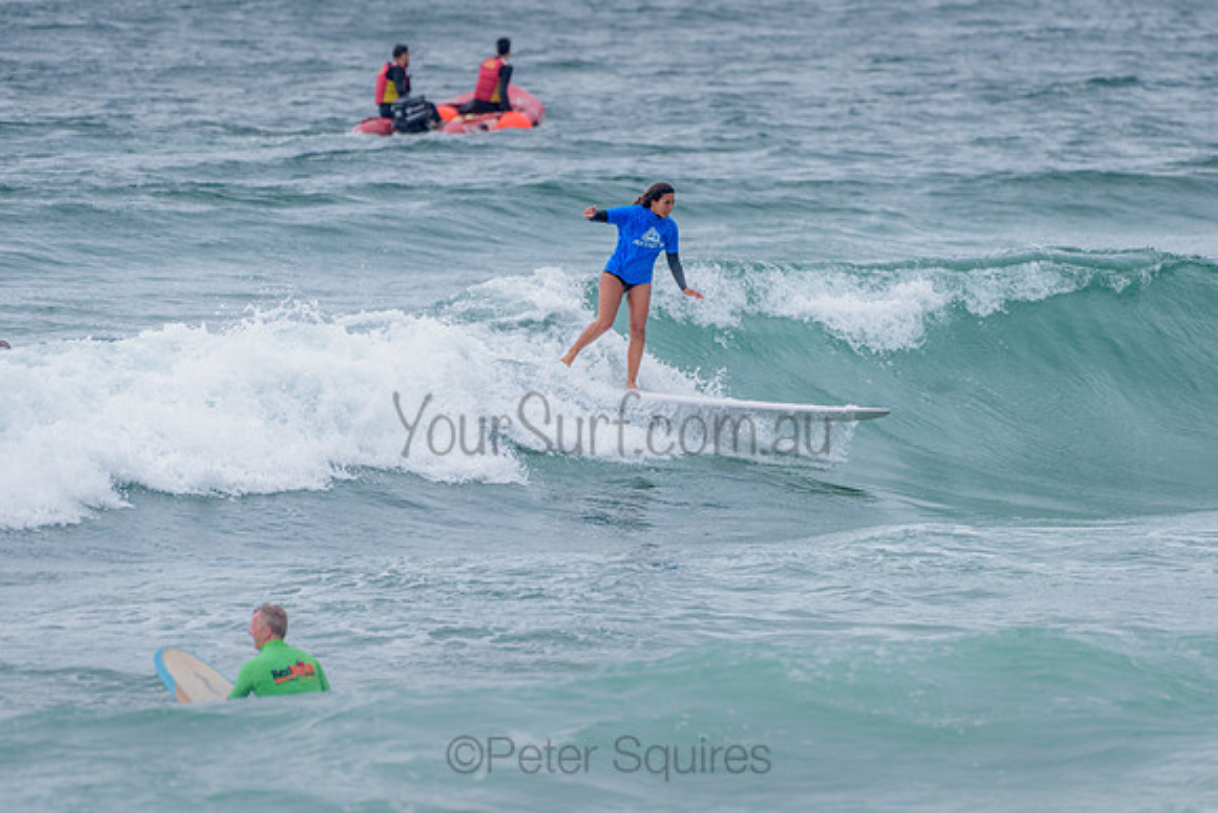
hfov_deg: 3.9
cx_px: 621
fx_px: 17955
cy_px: 431
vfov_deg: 2.6
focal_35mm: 531
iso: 560
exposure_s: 1/2000
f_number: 5.6
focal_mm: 500
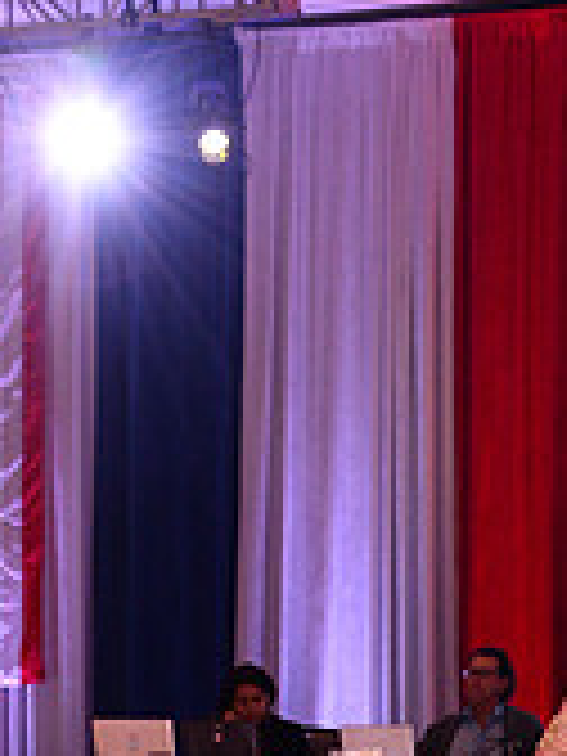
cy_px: 1004
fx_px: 4193
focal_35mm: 192
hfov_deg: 7.7
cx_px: 74
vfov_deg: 10.1
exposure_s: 1/250
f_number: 6.3
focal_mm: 58
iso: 2500
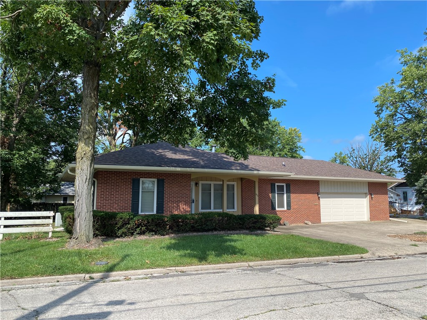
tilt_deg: +6.4
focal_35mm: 26
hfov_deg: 67.3
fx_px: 321
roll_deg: -0.7
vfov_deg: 53.1
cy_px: 160
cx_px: 214
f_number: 1.8
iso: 32
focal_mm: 4.25
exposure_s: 1/1565
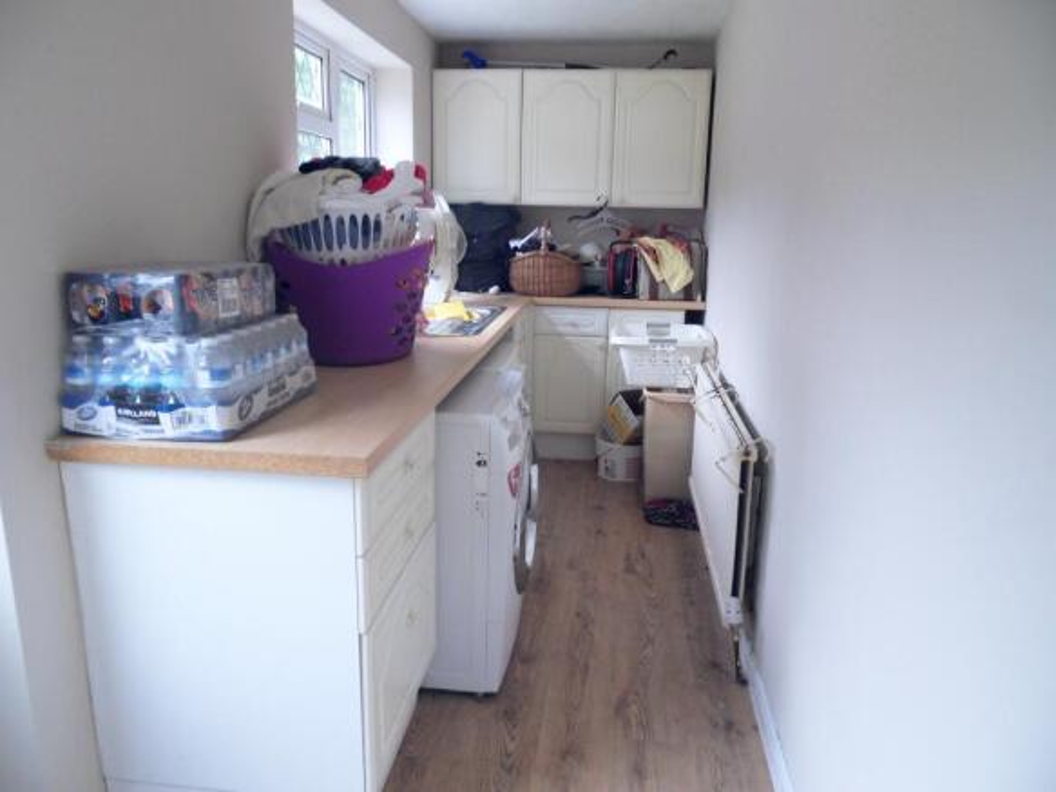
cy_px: 396
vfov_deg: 56.8
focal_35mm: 24
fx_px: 732
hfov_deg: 71.6
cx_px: 528
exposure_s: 1/30
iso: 120
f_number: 3.3
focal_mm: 4.2
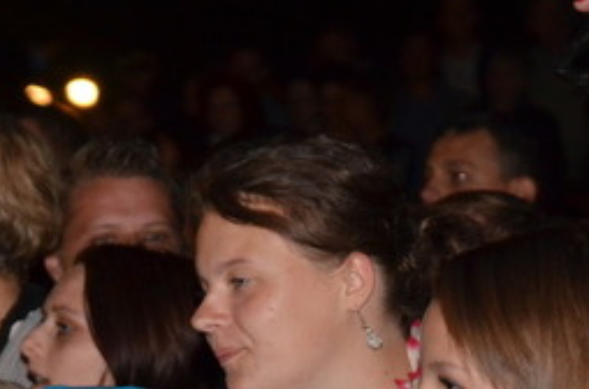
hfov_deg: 8.9
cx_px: -72
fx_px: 3760
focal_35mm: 230
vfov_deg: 5.9
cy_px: 537
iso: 1600
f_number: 3.8
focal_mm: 55
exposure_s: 1/60
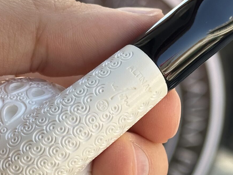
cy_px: 71
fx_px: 942
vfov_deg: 10.6
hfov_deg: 14.1
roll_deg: -2.5
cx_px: 154
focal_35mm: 140
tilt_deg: -13.6
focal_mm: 6.86
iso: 64
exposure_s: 1/446
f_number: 1.78
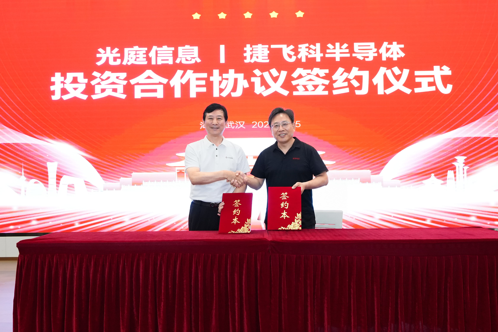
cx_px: 249
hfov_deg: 69.4
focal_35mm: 26
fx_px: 360
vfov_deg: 49.6
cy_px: 166
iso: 2000
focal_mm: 17.5
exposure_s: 1/125
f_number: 4
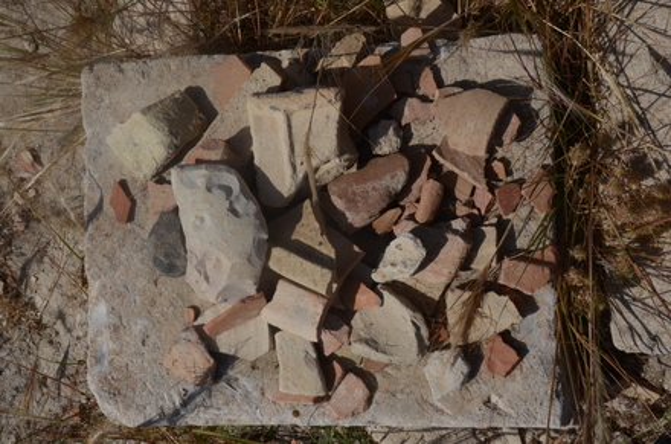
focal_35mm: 52
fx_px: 976
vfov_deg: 25.6
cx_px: 336
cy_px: 222
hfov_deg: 37.9
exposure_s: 1/1250
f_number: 18
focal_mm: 35
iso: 1000
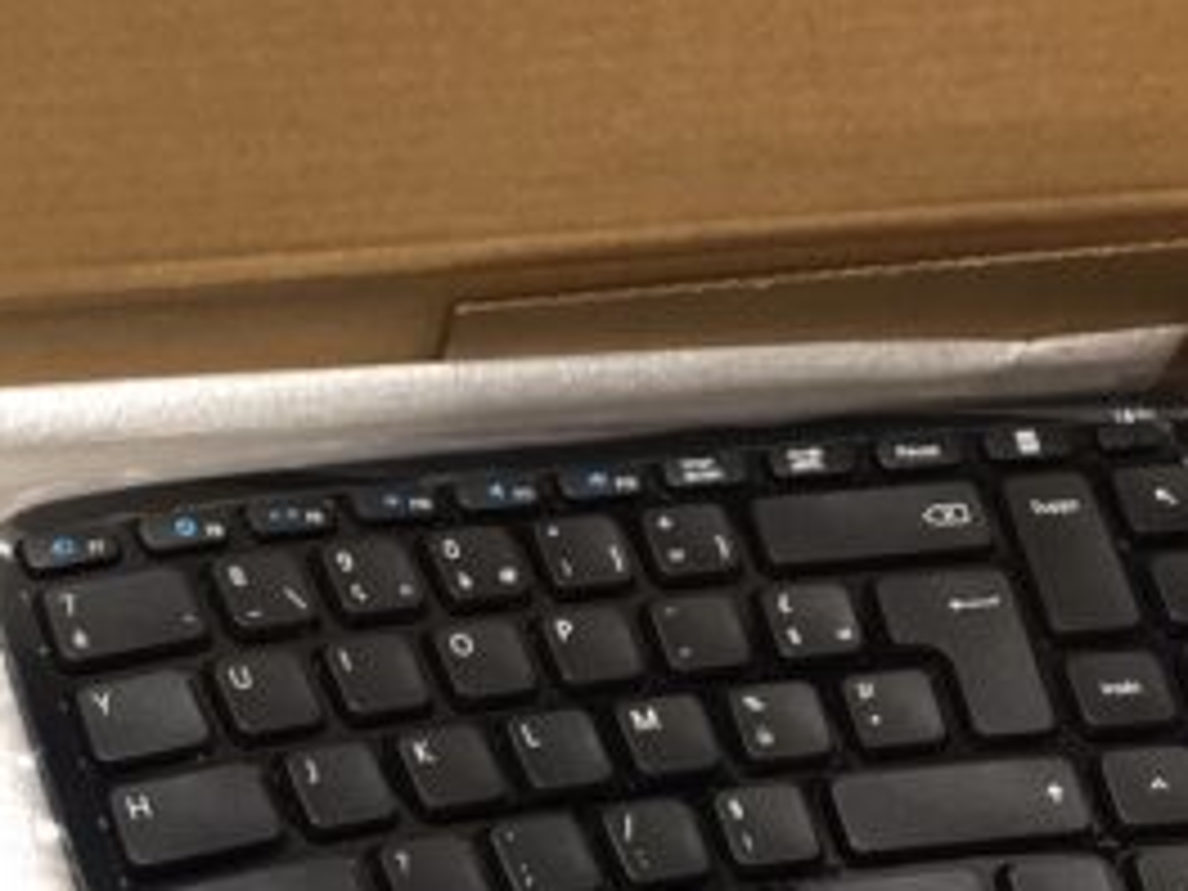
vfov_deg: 21.2
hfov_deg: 28.5
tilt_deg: -65.1
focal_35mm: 66
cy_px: 972
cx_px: 180
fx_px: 2265
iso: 100
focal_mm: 4.15
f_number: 2.2
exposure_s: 1/33
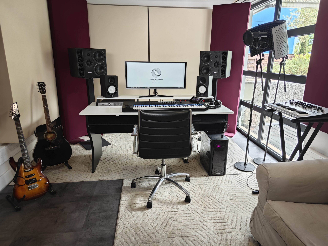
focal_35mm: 23
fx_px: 218
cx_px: 164
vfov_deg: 58.9
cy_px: 123
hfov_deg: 73.9
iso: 640
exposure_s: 1/60
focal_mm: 5.43
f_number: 1.8
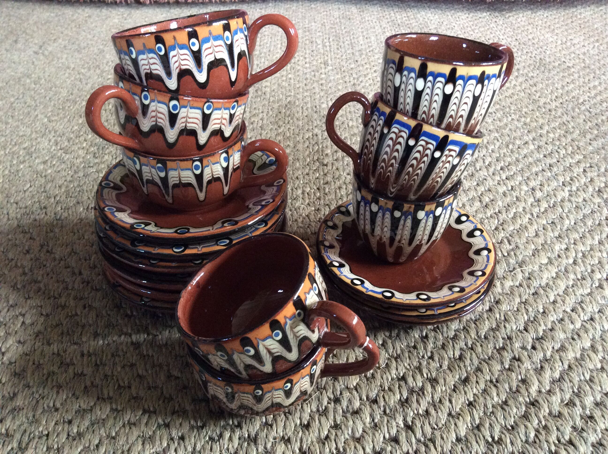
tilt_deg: -38.5
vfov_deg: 44.1
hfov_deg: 56.9
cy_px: 227
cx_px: 304
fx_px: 561
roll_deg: +2.4
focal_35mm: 32
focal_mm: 3.3
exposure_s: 1/25
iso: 250
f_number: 2.4
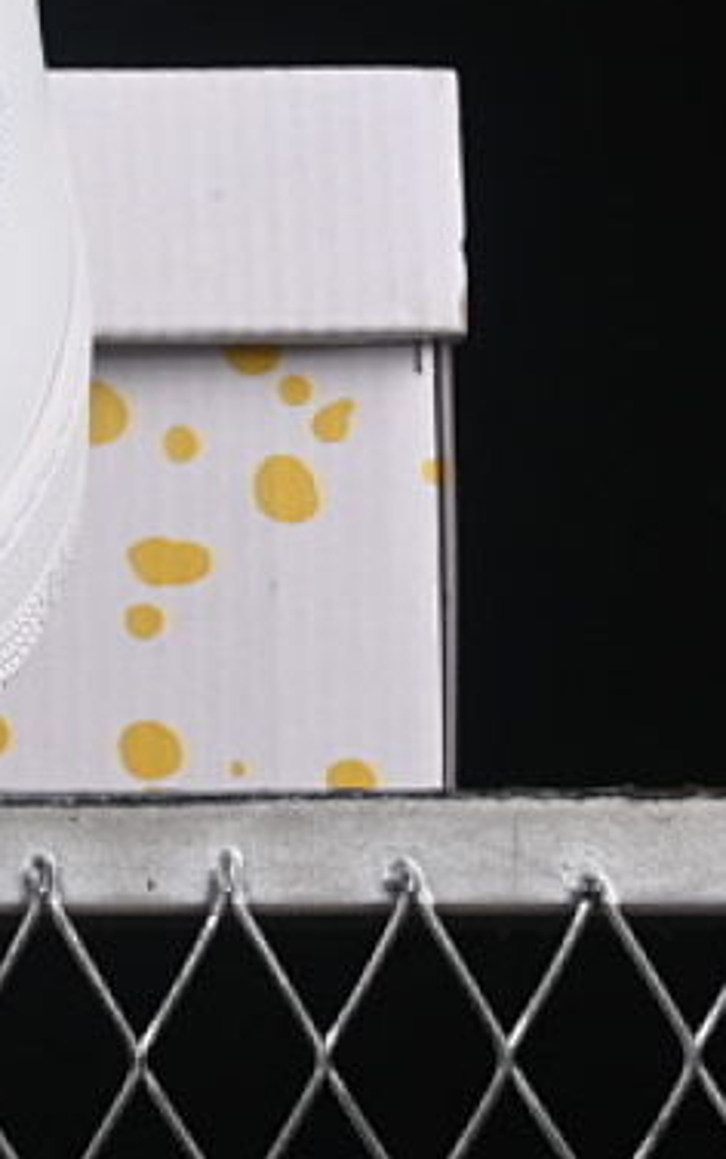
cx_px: -683
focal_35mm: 219
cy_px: 105
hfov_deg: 5.9
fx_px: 6925
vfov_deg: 9.5
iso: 160
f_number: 8
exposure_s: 1/100
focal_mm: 50
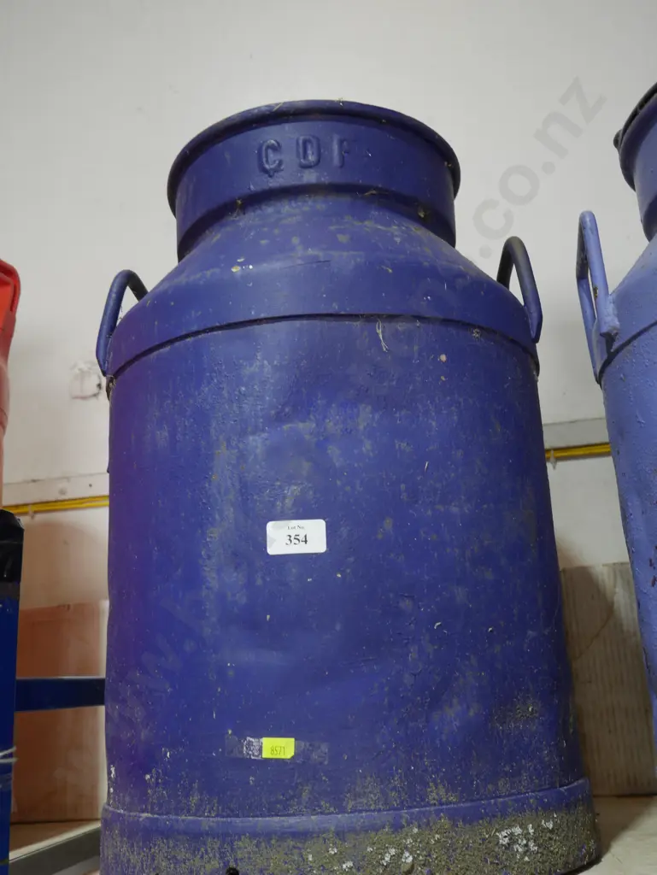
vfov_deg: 51.3
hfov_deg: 39.7
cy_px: 438
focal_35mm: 36
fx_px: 910
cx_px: 328
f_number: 4
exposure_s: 1/60
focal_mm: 18
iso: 400
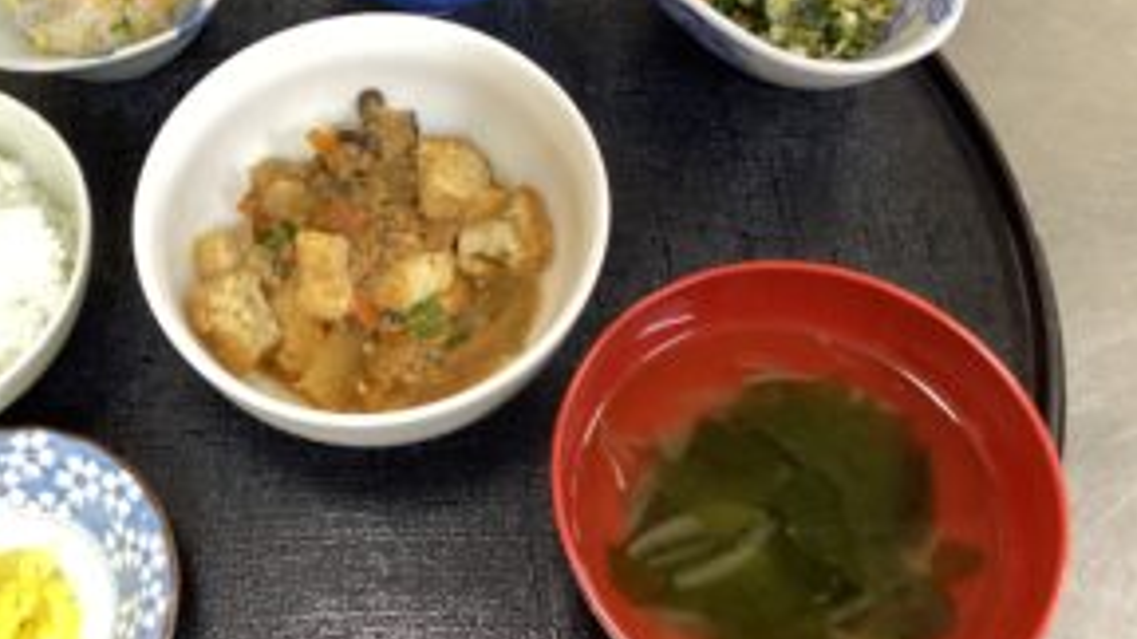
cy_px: 262
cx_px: 409
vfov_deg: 27.1
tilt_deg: -61.8
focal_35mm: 44
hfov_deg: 45.9
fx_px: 1327
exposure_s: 1/33
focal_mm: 3.3
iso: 320
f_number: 2.4
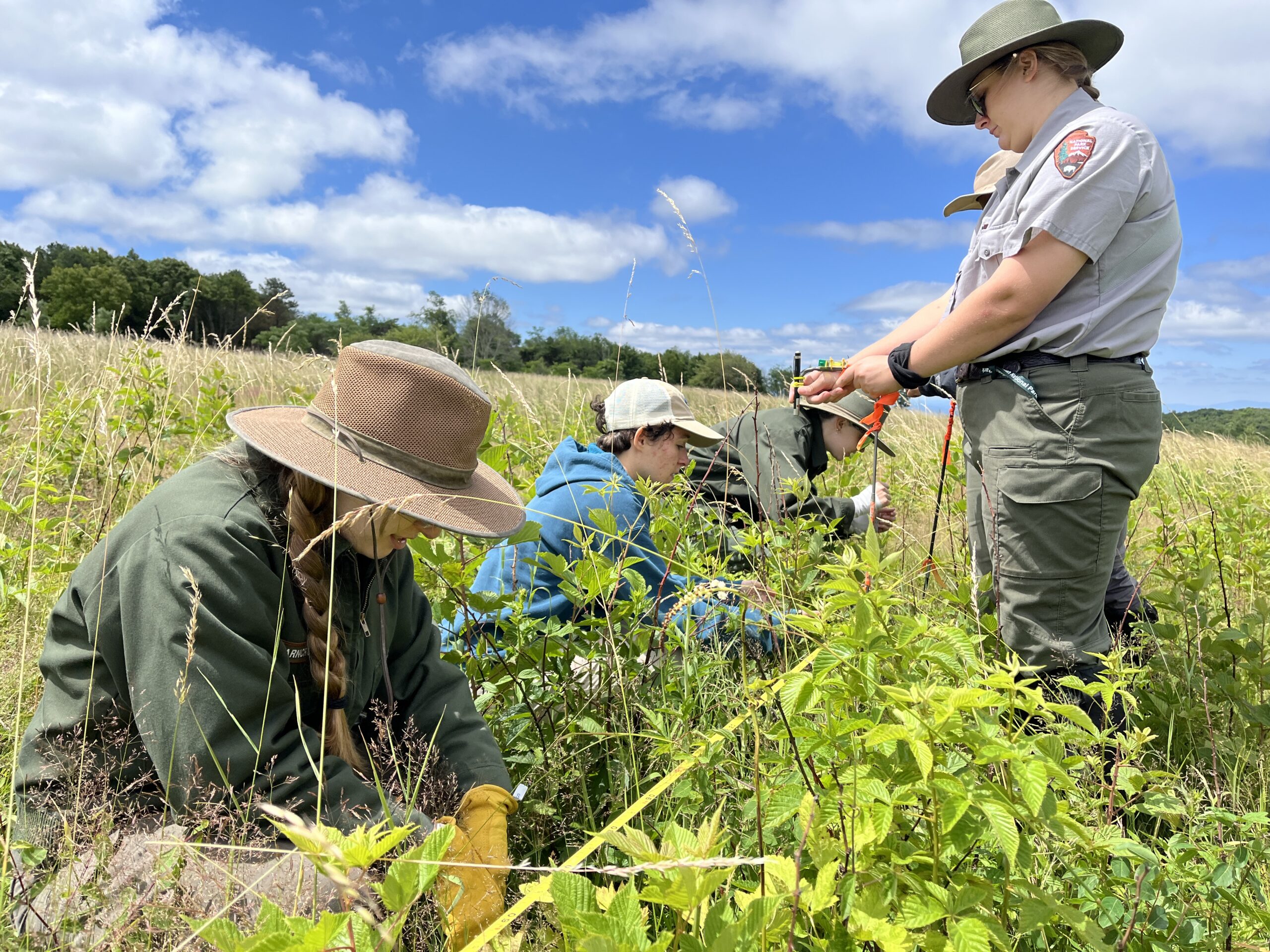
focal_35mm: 26
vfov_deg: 53.1
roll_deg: -2.1
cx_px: 635
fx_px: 954
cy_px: 476
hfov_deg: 67.3
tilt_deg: -4.9
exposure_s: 1/2755
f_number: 1.6
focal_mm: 5.1
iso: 50
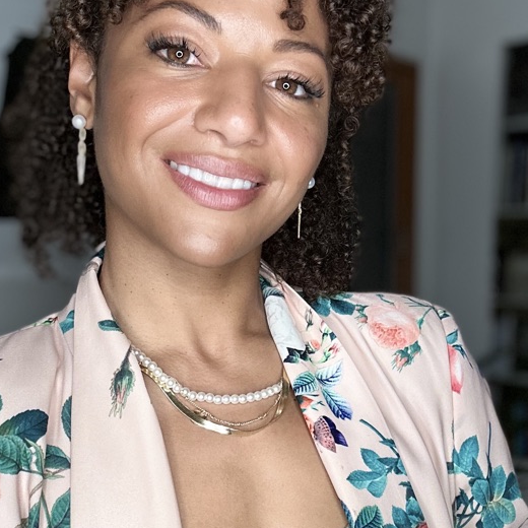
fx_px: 880
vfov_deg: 33.2
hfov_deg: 33.4
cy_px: 327
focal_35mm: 51
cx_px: 267
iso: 64
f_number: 1.9
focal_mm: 2.69
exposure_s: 1/60
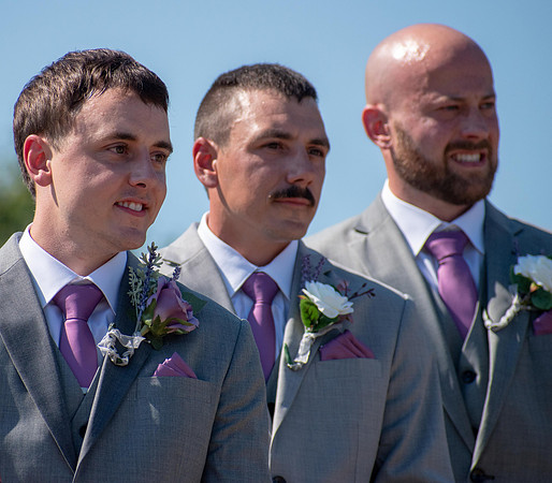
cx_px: 189
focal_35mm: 534
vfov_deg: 3.1
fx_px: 9062
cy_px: 242
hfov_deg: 3.5
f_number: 6.3
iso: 400
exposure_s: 1/2000
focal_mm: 300
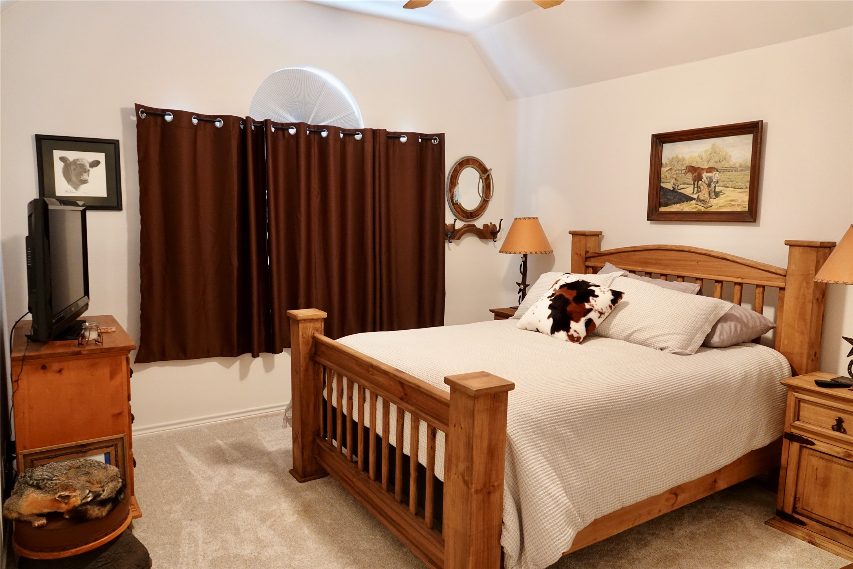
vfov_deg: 53.1
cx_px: 426
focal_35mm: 24
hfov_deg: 73.7
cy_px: 284
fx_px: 569
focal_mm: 8.8
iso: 800
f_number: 2.4
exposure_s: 1/25
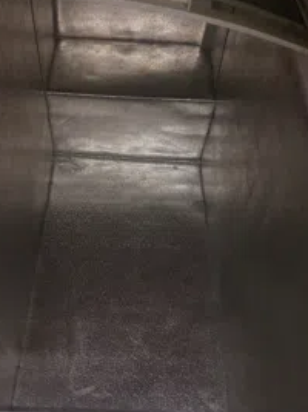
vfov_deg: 51.4
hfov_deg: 39.6
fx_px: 427
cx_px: 134
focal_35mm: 36
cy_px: 199
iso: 320
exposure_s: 1/50
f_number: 1.8
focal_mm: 5.23
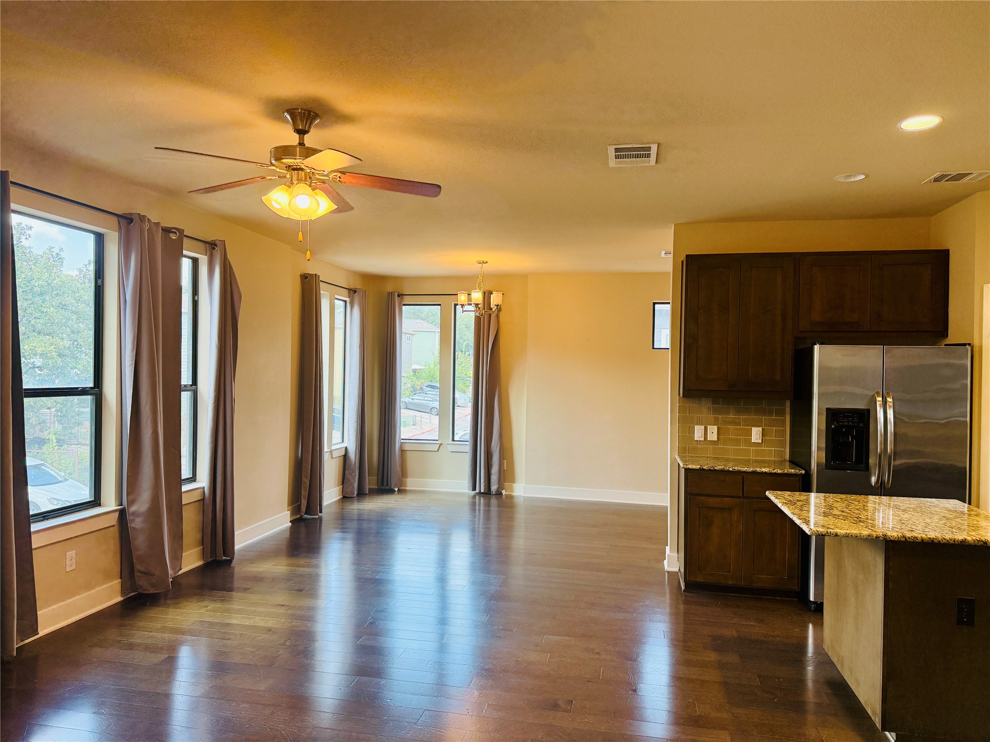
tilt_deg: -0.3
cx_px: 495
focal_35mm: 24
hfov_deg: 71.6
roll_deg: -1.0
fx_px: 686
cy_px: 371
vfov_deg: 56.8
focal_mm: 6.76
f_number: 1.78
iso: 160
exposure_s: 1/158
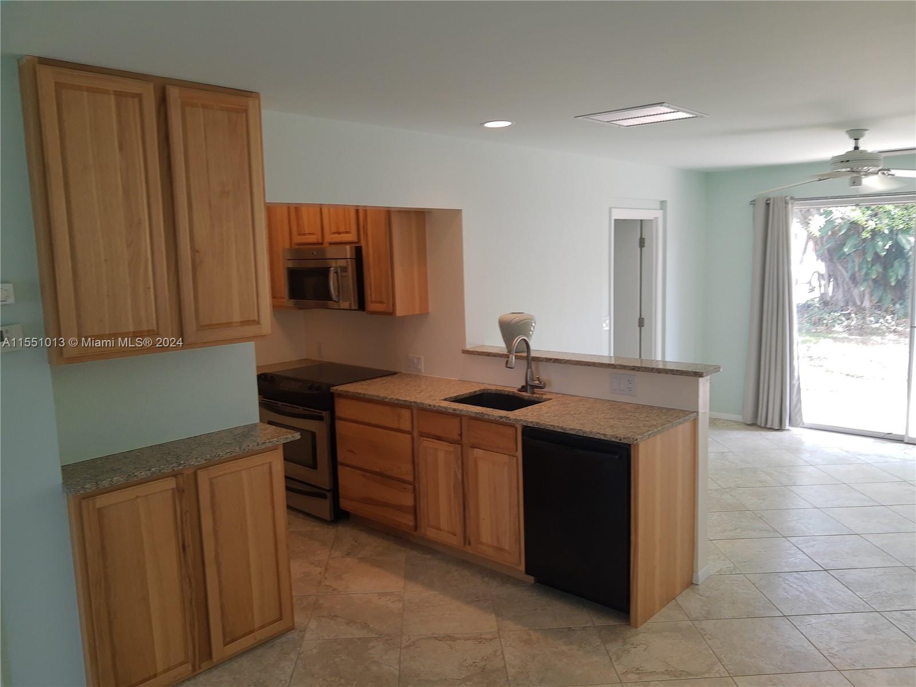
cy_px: 344
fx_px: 688
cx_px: 458
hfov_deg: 67.3
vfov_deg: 53.1
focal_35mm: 26
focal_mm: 3.95
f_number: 1.8
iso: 56
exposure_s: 1/50
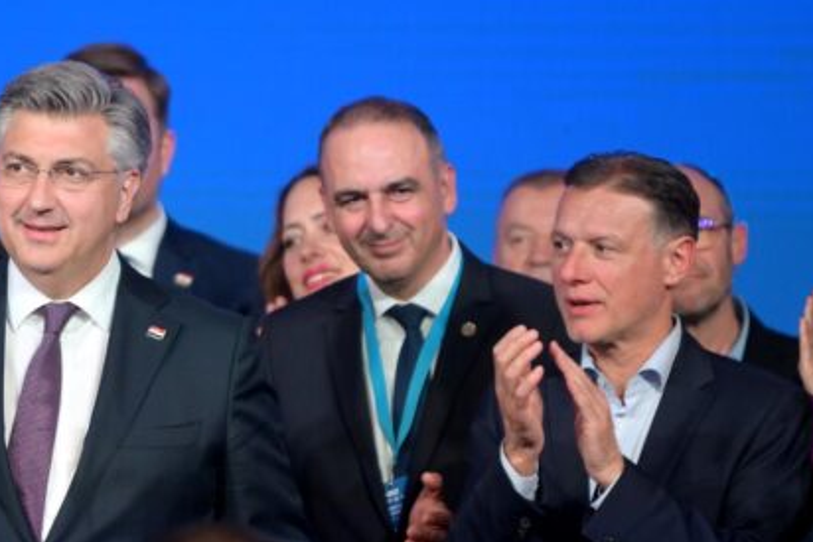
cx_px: 114
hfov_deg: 5.7
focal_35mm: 364
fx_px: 8223
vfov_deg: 3.8
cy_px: 378
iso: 1250
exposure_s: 1/400
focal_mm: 200
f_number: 2.8
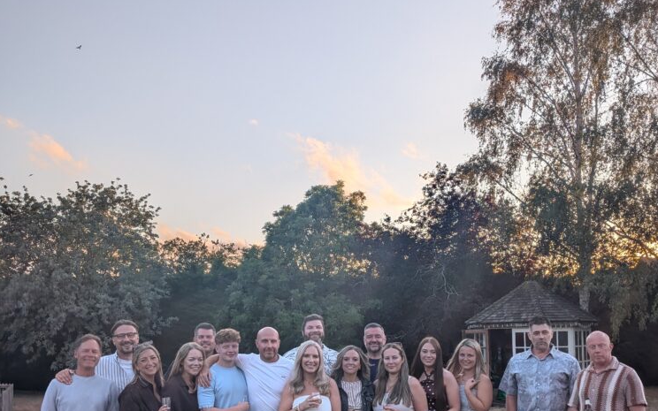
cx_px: 337
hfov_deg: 55.3
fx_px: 628
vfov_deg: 35.3
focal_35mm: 35
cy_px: 316
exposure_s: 1/502
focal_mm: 4.53
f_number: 1.7
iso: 28
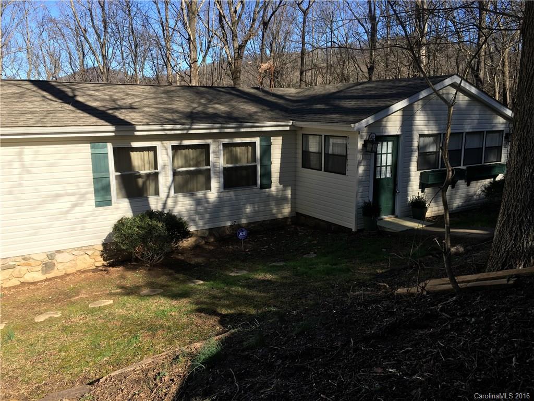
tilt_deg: -9.9
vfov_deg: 48.2
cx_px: 267
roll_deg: +0.9
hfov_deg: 61.7
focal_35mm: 29
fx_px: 447
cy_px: 200
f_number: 2.2
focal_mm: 4.15
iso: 25
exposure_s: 1/1054
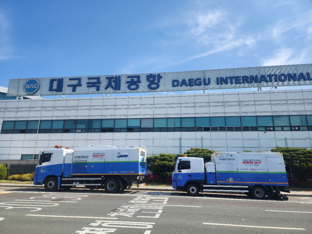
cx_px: 156
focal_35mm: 23
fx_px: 207
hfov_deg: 73.9
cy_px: 117
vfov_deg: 58.9
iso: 12
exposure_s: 1/1078
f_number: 1.8
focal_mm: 6.4
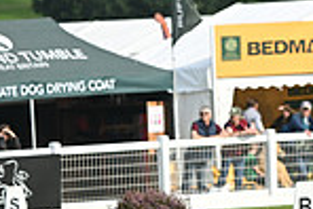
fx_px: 6484
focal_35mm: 745
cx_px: 567
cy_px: -98
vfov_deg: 1.8
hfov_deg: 2.8
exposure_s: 1/1250
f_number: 5
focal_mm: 190
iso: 280
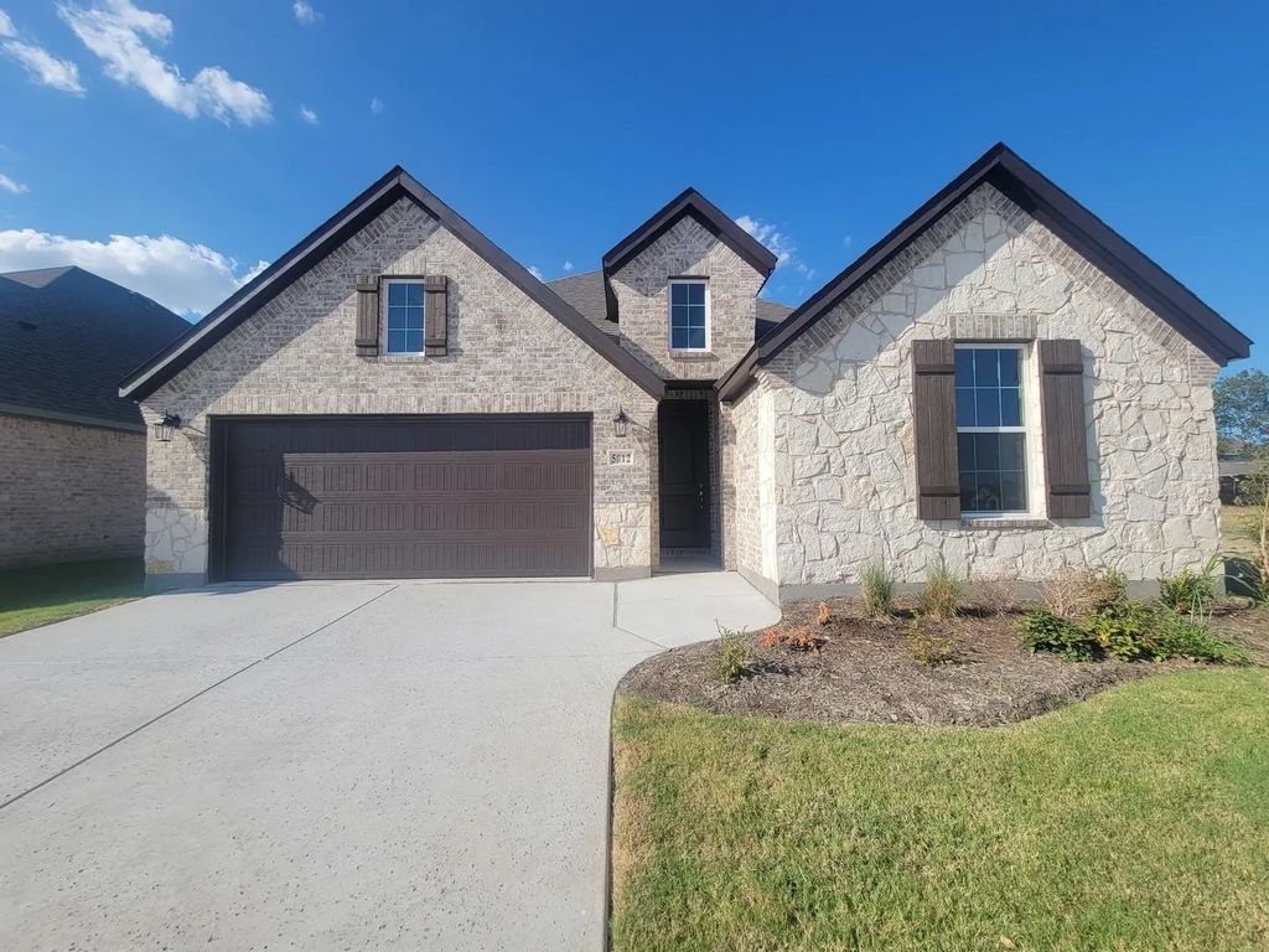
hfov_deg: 106.2
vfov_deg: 89.9
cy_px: 476
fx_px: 477
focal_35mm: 13
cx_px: 634
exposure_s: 1/1829
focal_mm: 2.2
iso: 50
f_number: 2.2
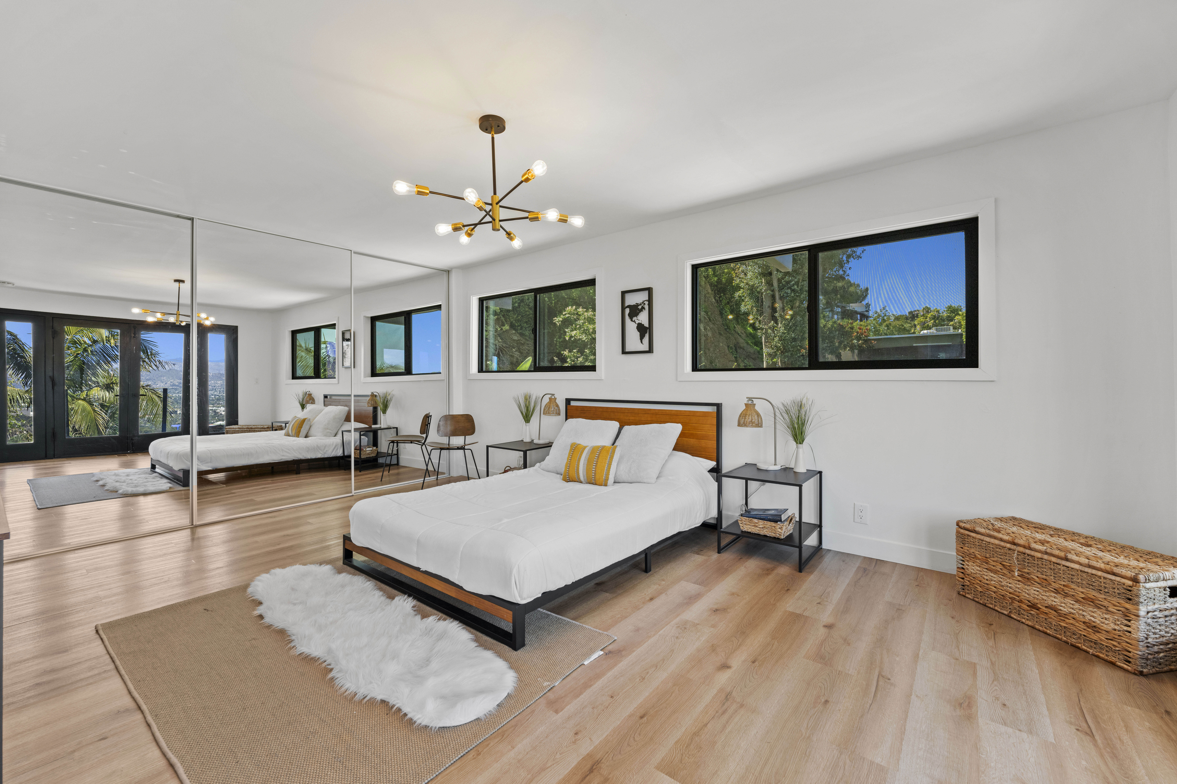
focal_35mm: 14
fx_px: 458
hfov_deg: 104.3
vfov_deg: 81.2
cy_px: 392
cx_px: 588
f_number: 8
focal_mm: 14
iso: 320
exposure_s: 1/13
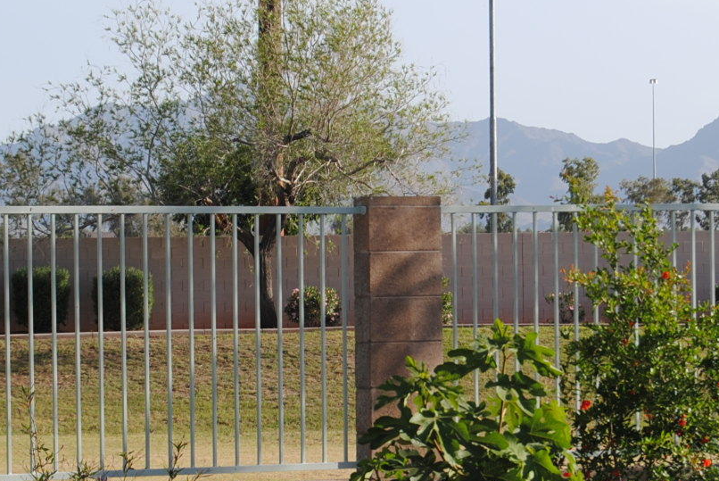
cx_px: 409
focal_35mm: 198
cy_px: 287
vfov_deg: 6.9
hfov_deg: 10.4
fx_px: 3962
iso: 100
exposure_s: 1/200
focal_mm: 55
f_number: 7.1
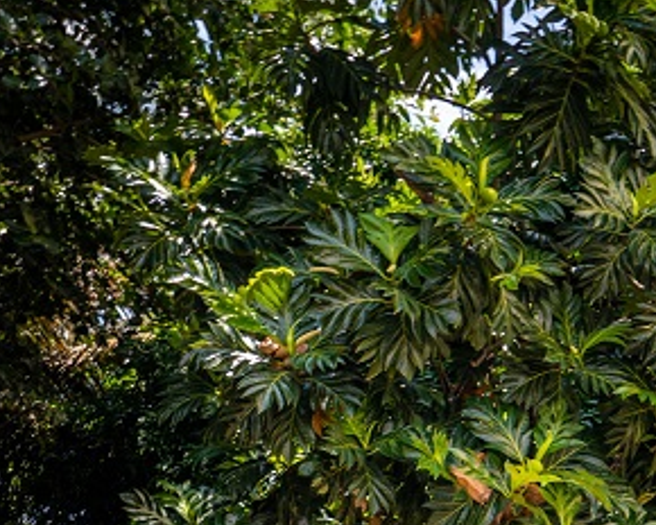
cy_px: 937
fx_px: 1359
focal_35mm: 70
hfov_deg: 26.1
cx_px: 606
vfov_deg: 17.7
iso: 320
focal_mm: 24
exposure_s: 1/30
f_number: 4
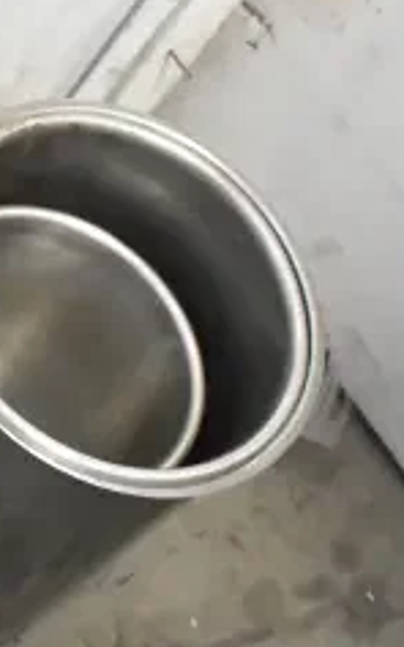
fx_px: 1939
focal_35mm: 110
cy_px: 474
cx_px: -388
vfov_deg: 18.8
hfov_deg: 10.9
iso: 6400
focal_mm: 28
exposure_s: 1/60
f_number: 4.2
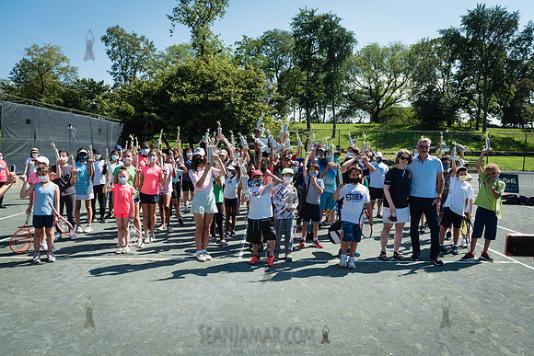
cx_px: 267
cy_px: 178
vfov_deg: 52.3
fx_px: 363
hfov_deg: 72.7
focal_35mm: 24
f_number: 5.6
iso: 125
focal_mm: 24
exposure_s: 1/500
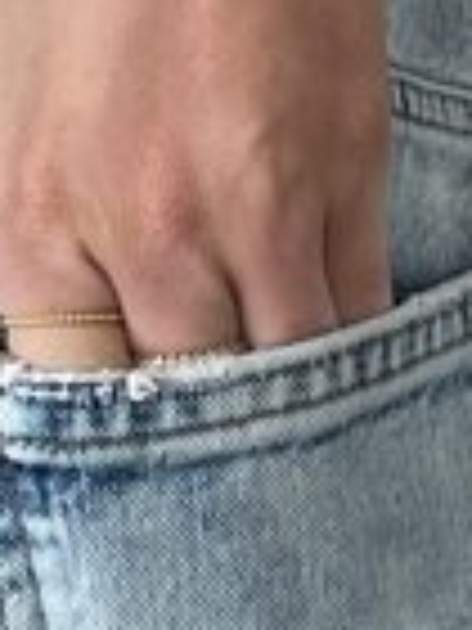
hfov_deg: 17.1
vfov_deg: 21.2
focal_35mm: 86
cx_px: 310
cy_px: -126
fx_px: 1564
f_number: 2.2
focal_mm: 2.71
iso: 100
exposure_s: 1/92
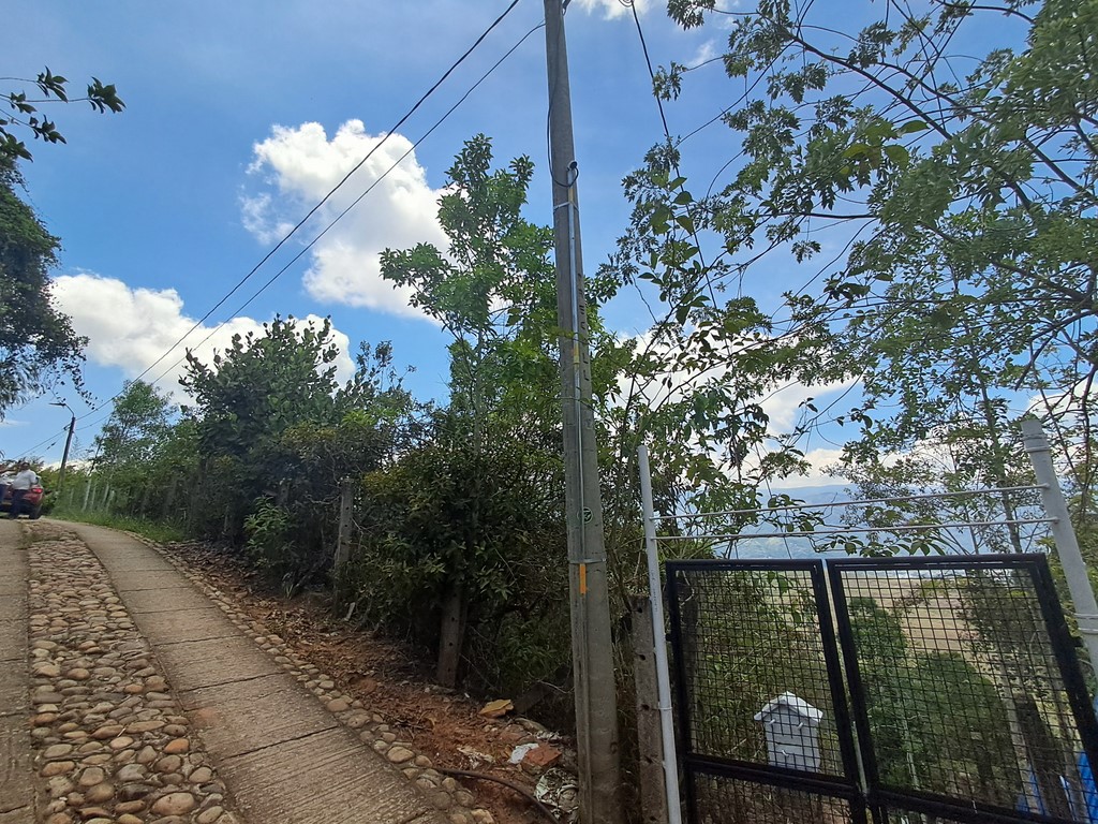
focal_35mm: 16
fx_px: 508
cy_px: 412
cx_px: 549
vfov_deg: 78.1
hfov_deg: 94.5
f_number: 2.2
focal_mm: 1.64
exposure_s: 1/1712
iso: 40
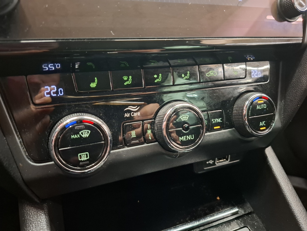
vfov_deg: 58.9
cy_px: 116
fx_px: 204
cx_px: 154
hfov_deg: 73.9
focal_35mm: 23
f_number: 1.8
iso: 800
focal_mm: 5.54
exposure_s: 1/20
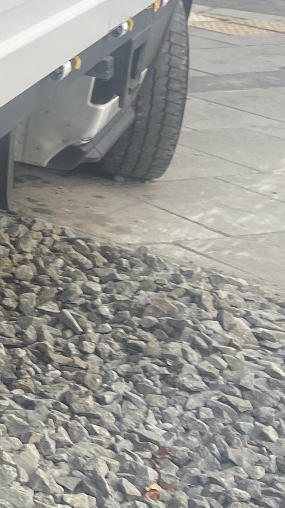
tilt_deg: -15.3
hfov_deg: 9.3
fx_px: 1370
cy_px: -56
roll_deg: +1.4
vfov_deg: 20.0
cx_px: -581
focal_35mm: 102
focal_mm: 4.25
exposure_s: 1/536
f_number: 1.8
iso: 32
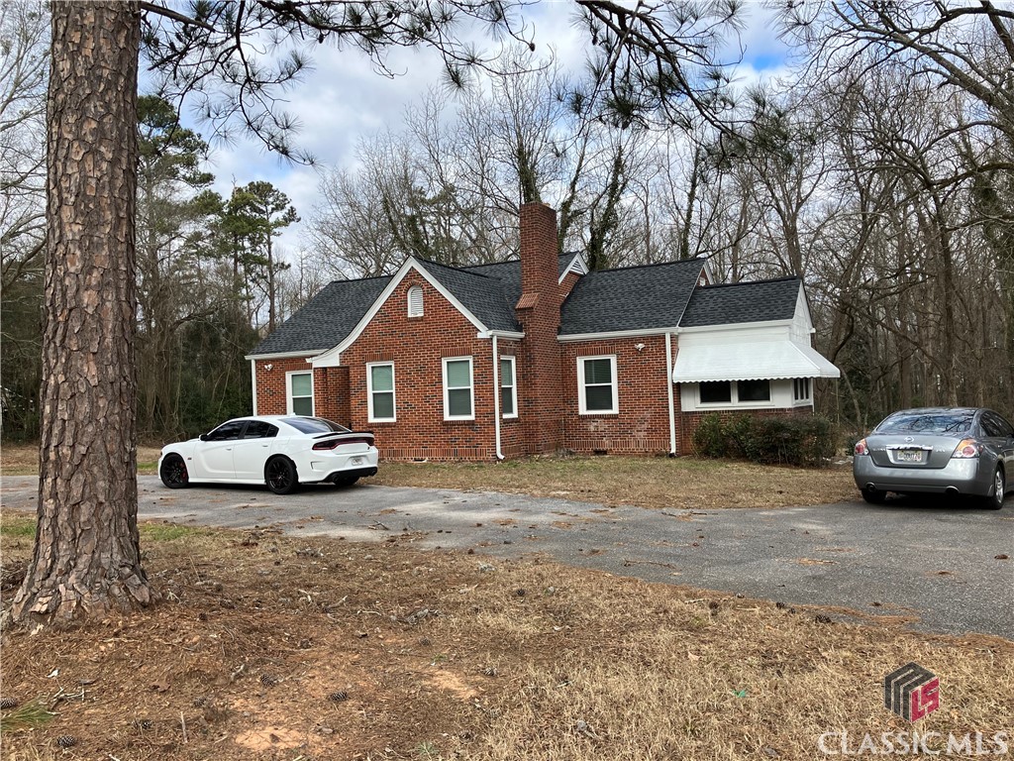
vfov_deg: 49.7
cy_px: 380
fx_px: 820
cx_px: 507
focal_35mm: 28
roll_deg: +1.5
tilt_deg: +1.6
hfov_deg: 63.4
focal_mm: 3.99
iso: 32
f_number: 1.8
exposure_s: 1/694
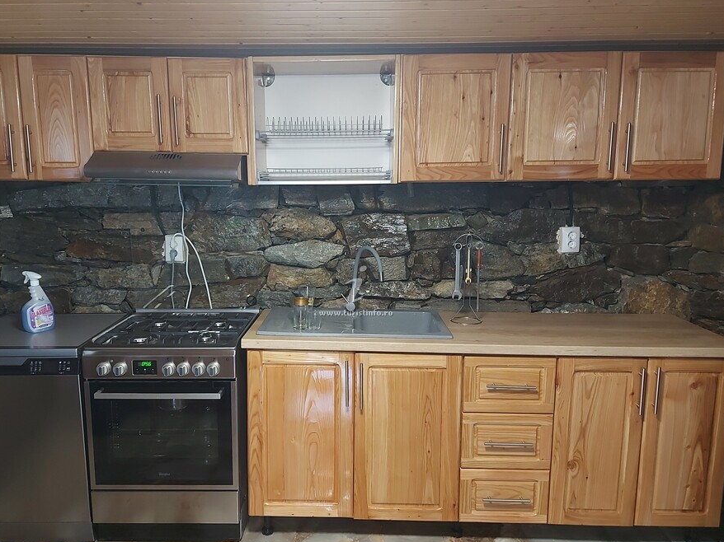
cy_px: 274
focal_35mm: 28
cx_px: 341
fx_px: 585
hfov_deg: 63.4
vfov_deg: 49.7
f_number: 1.8
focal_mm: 5.23
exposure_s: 1/25
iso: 400
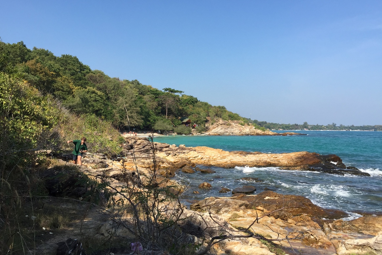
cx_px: 192
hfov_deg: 60.3
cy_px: 114
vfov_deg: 42.2
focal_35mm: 31
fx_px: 329
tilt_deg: +2.6
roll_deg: -1.1
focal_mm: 4.15
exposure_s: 1/1647
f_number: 2.2
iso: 32
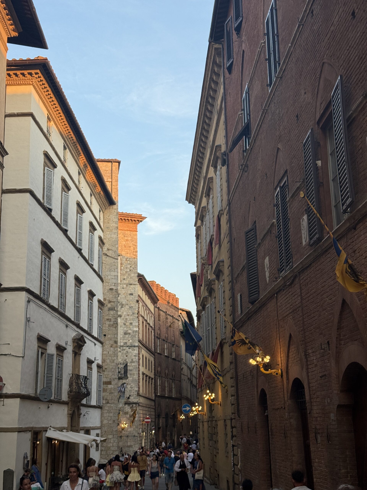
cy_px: 245
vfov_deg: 39.7
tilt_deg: +16.1
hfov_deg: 30.3
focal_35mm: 48
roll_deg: +2.0
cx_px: 184
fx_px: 679
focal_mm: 6.76
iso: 64
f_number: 1.78
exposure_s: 1/490
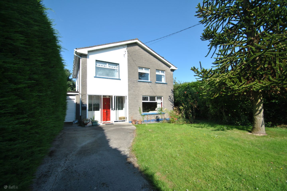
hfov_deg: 100.4
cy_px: 96
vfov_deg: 77.3
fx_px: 120
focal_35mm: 15
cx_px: 144
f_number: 3.5
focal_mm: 10
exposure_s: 1/800
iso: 100
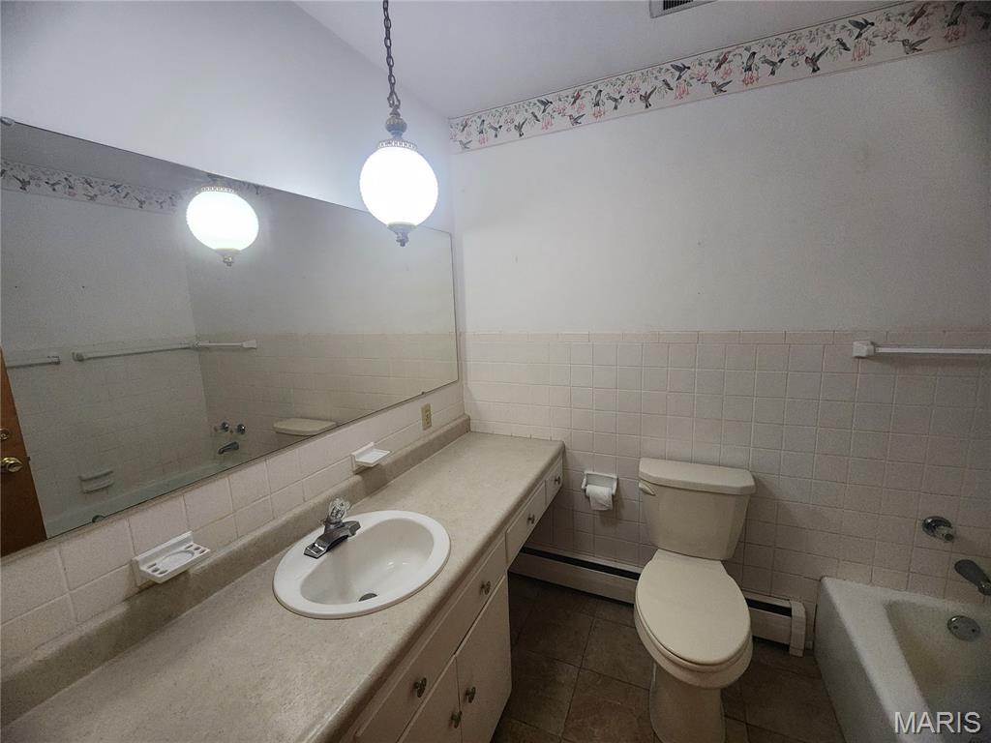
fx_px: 372
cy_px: 372
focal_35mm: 13
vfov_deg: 89.9
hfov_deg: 106.2
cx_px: 496
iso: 320
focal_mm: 2.2
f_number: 2.2
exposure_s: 1/60
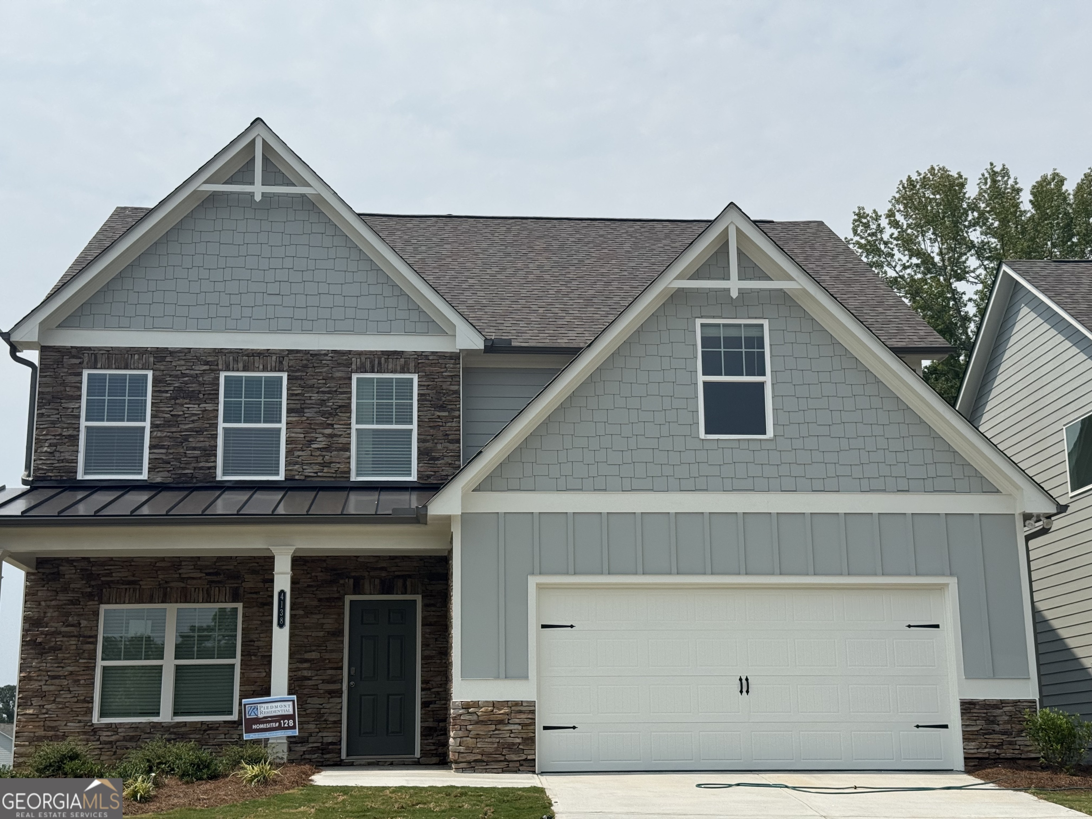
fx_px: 1514
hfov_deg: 39.7
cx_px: 546
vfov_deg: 30.3
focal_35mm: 48
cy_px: 410
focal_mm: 6.76
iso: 80
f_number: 1.78
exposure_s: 1/11364
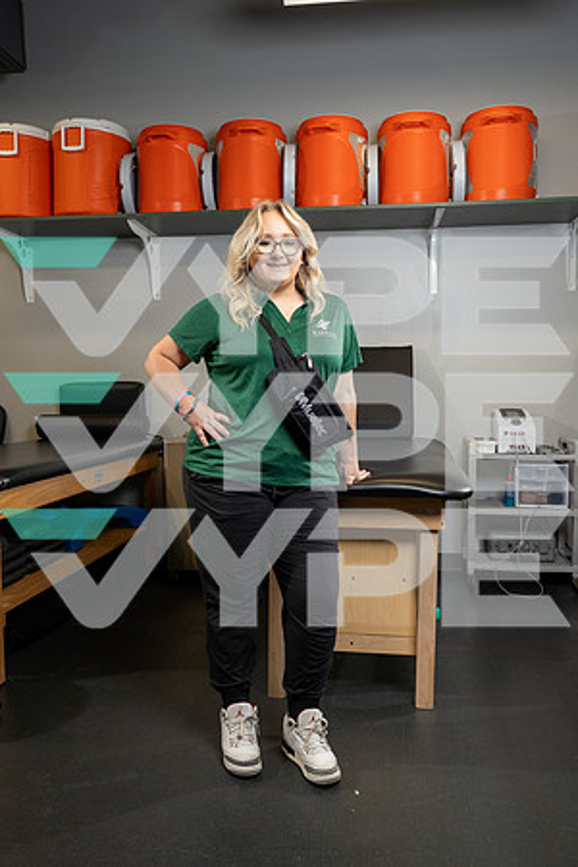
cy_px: 434
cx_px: 289
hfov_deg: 45.0
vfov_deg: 63.7
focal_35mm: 29
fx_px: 698
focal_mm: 29
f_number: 7.1
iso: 800
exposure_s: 1/250
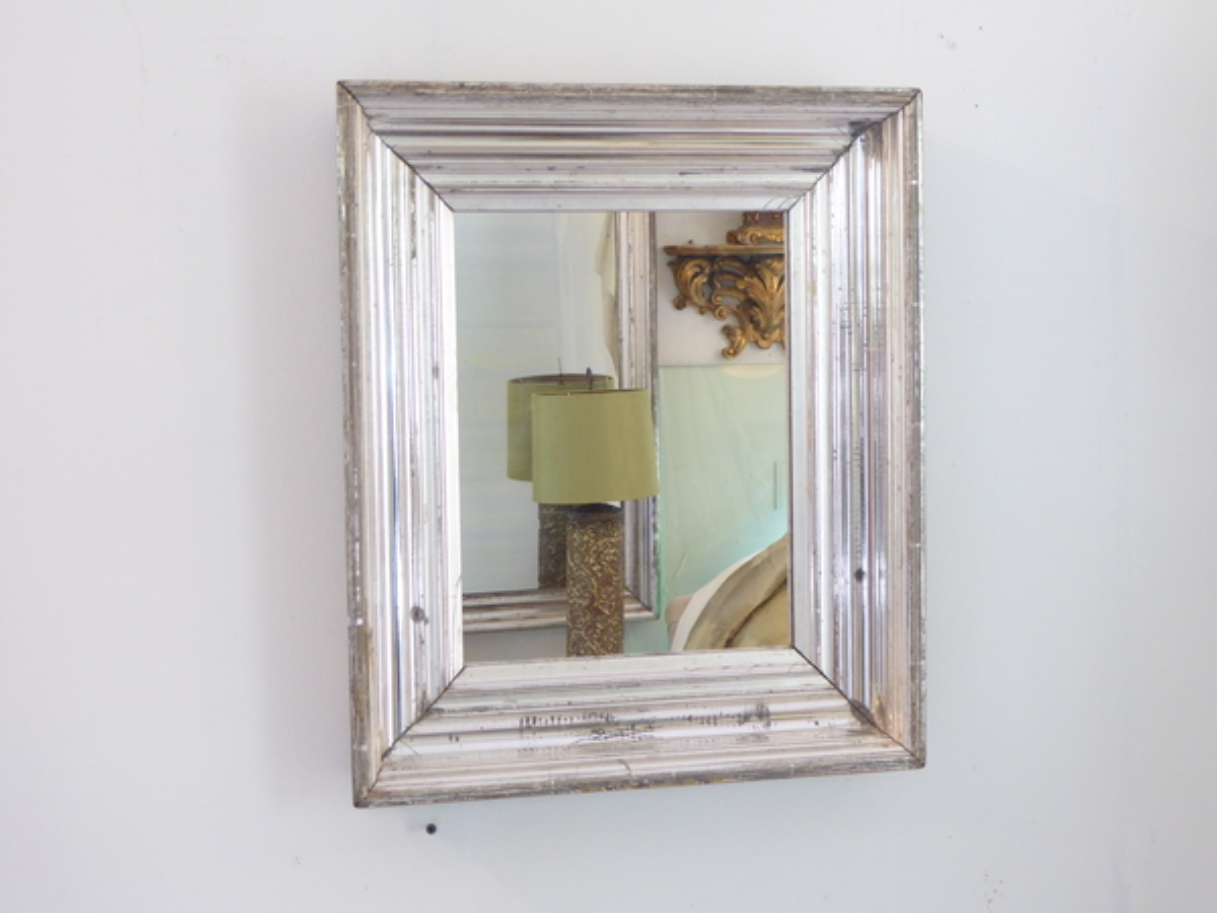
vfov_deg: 29.1
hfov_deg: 38.2
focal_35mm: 50
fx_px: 1758
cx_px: 608
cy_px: 456
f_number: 4.1
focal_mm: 9
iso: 400
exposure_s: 1/13
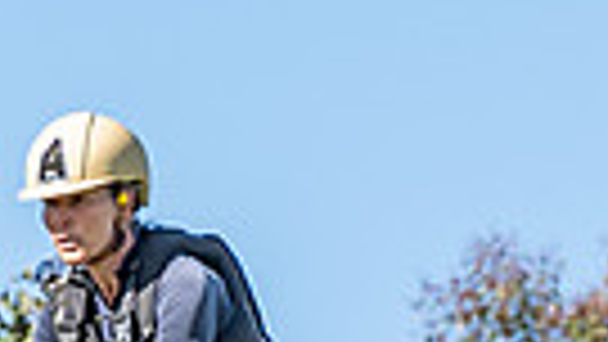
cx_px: -201
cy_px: 874
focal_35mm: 1009
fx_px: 16270
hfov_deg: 2.1
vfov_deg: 1.2
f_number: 3.5
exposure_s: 1/2000
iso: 180
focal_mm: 135
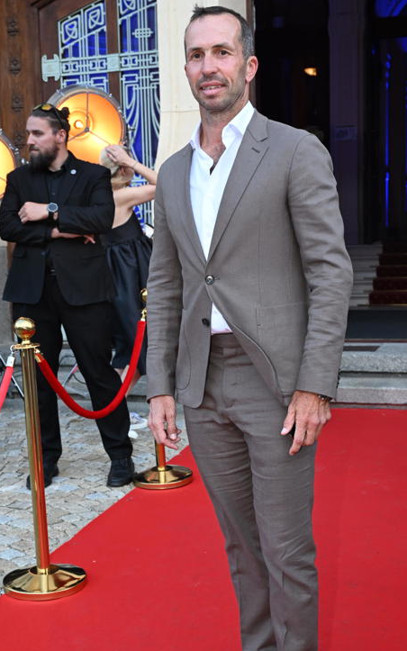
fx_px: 958
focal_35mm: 54
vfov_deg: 37.4
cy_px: 379
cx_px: 193
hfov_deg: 24.0
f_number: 5.6
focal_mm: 37
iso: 500
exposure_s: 1/200
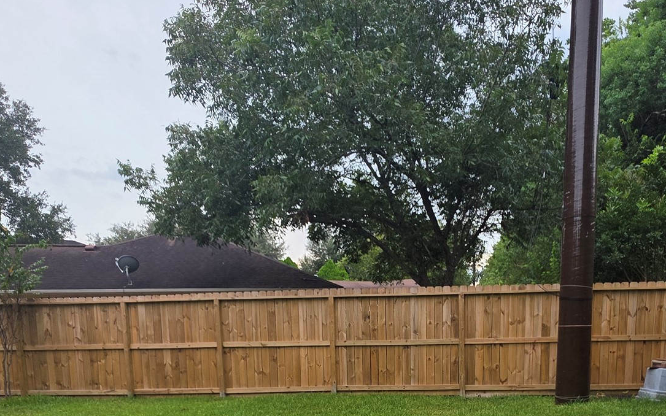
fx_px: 472
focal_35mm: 26
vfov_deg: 42.8
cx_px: 381
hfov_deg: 70.0
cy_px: 390
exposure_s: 1/449
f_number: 1.9
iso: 40
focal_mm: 2.2
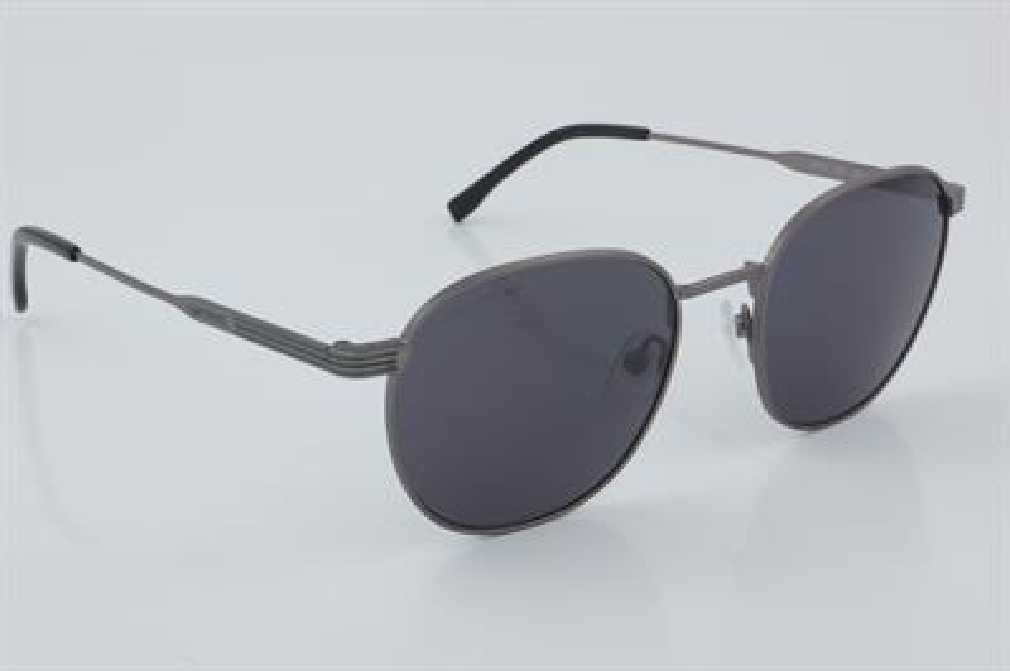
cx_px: 505
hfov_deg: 27.0
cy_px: 336
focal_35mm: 75
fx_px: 2102
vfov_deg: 18.2
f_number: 32
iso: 100
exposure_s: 1/4
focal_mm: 50
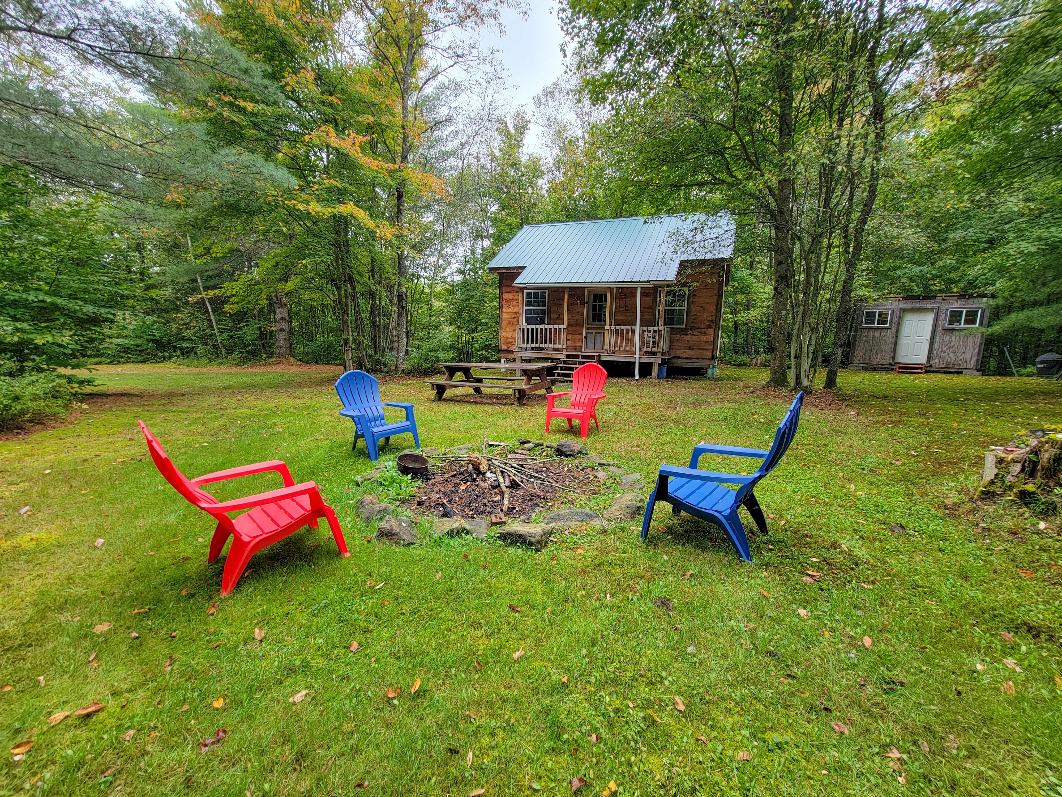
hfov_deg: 106.2
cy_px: 398
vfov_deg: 89.9
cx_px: 531
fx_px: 399
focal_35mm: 13
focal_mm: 2.2
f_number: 2.2
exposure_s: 1/60
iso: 64
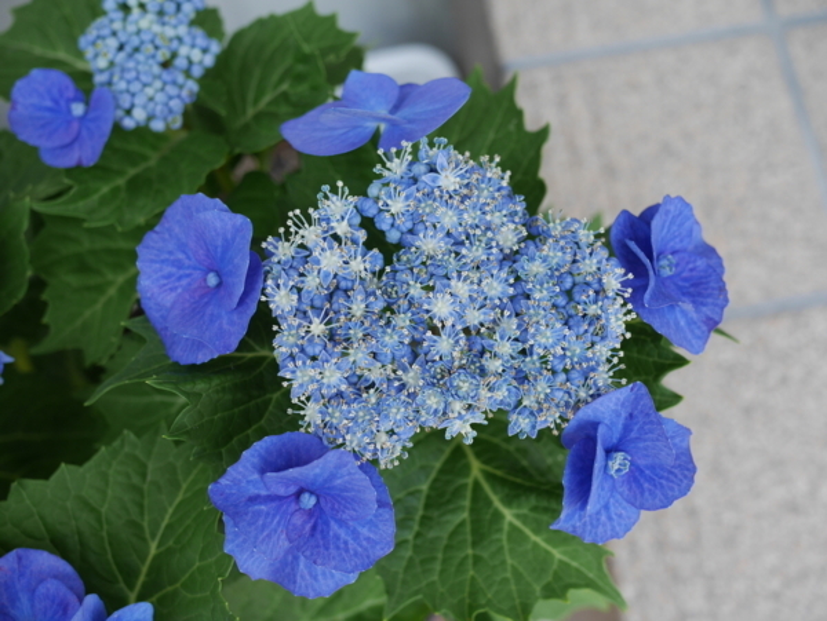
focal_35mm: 40
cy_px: 310
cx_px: 414
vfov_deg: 36.0
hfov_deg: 46.8
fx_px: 956
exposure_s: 1/400
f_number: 3.2
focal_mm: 20
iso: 200
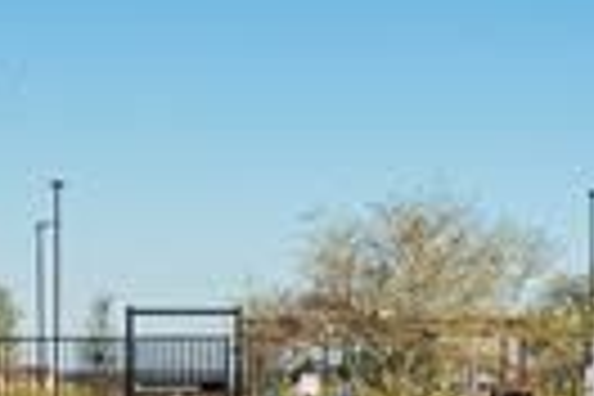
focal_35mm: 124
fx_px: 2046
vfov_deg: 11.0
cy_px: 299
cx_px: 1215
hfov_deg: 13.8
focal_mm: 16
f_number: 7.1
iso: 100
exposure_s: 1/320
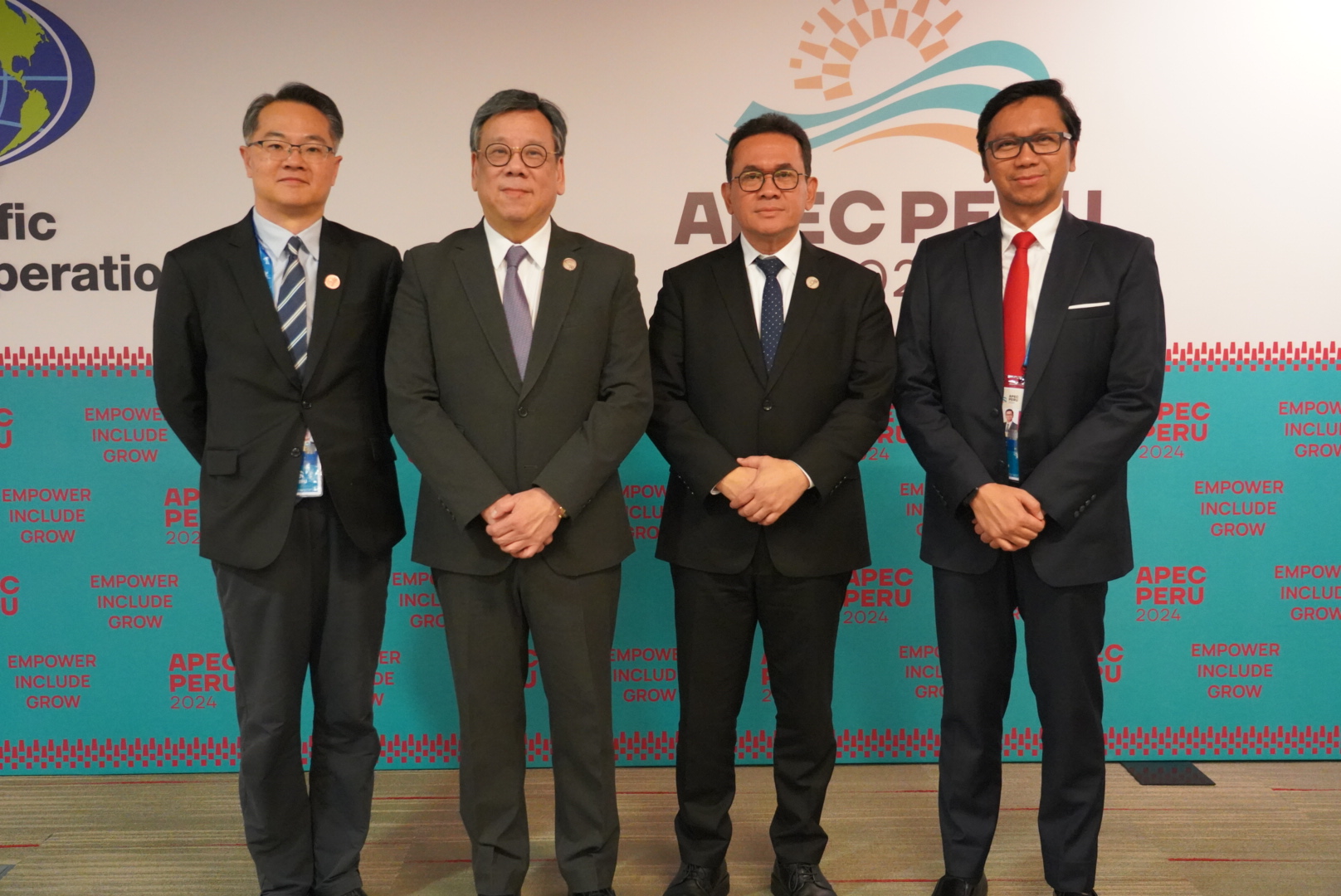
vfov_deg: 37.9
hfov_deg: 54.4
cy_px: 448
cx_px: 670
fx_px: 1305
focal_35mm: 35
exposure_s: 1/125
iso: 12800
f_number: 4
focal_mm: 35
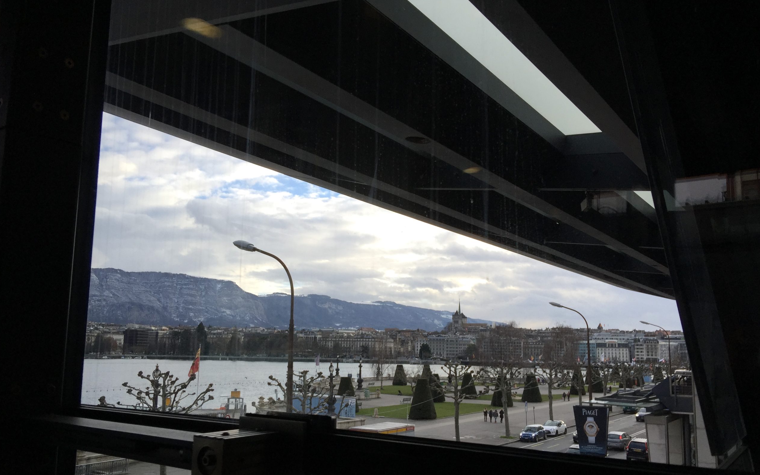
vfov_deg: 40.5
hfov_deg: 61.2
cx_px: 380
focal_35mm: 31
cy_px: 271
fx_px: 642
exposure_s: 1/146
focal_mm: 4.15
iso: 32
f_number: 2.2
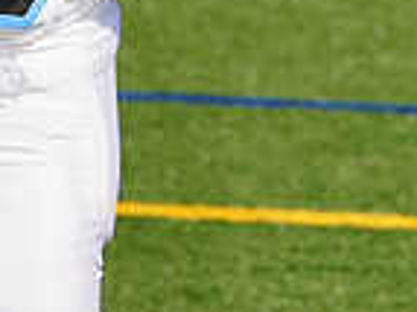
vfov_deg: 1.9
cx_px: -114
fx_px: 9292
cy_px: -411
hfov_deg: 2.6
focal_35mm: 772
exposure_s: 1/250
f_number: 13
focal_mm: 198
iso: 100
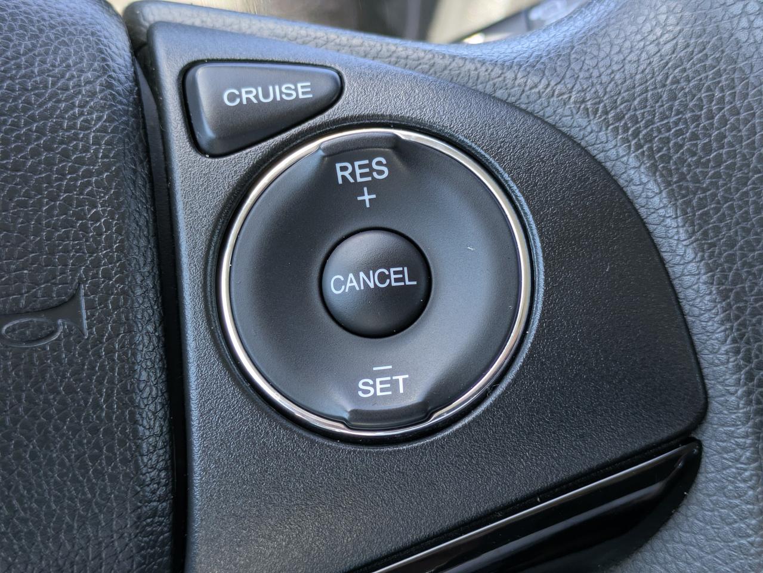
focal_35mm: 51
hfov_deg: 37.5
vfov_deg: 28.6
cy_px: 286
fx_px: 1124
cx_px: 382
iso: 80
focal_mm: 5.43
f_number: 1.89
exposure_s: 1/100
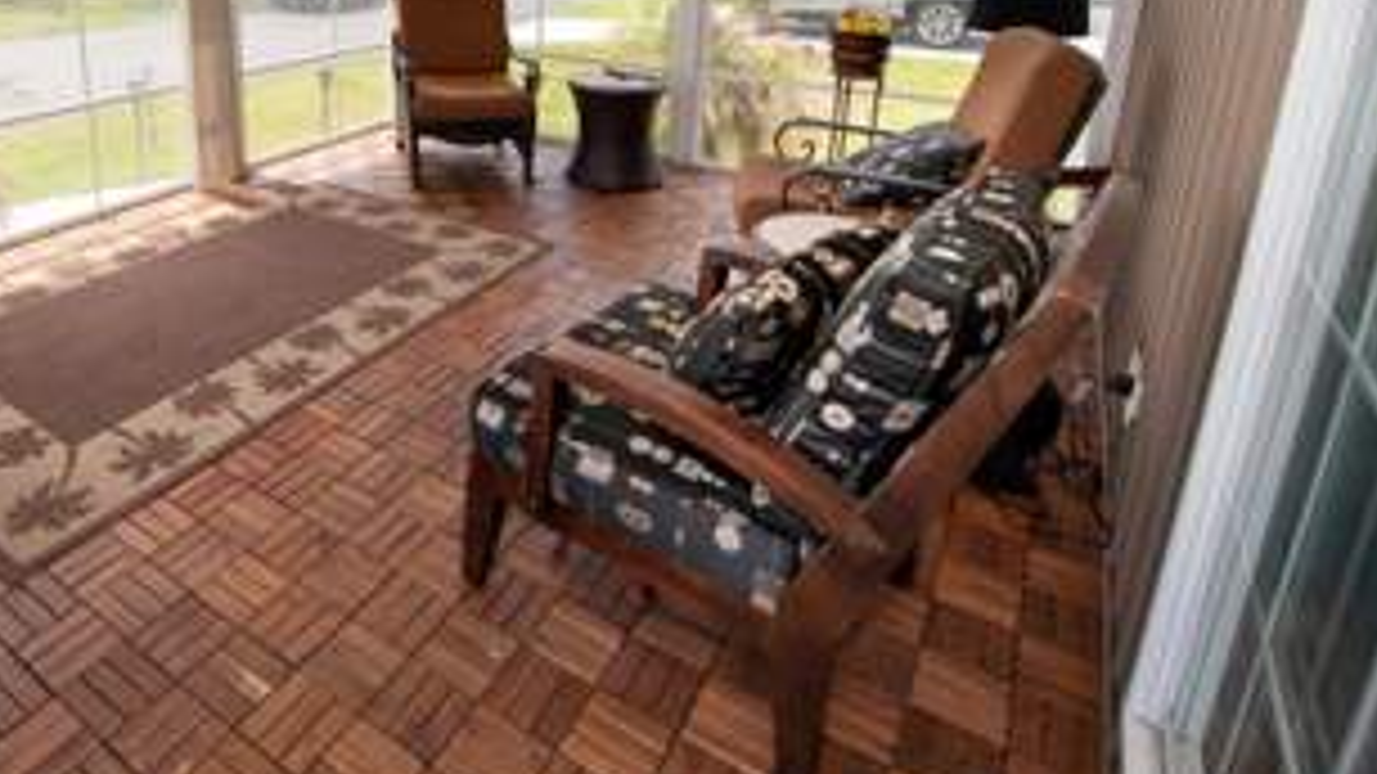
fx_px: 840
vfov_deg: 45.9
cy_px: 115
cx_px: 410
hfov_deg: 75.0
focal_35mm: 23
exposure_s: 1/6400
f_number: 3.2
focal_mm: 14
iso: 1250
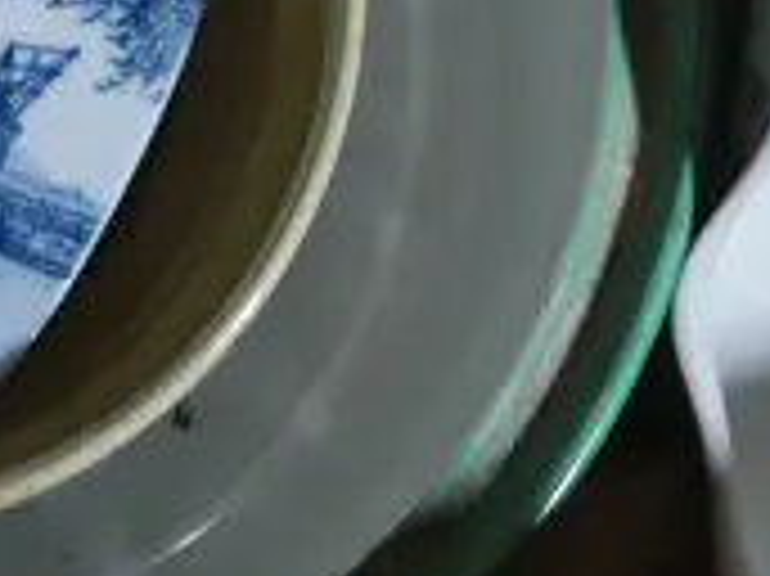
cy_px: -981
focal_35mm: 216
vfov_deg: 6.4
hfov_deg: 9.1
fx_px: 4801
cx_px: 928
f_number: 4
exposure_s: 1/60
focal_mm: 18
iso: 250
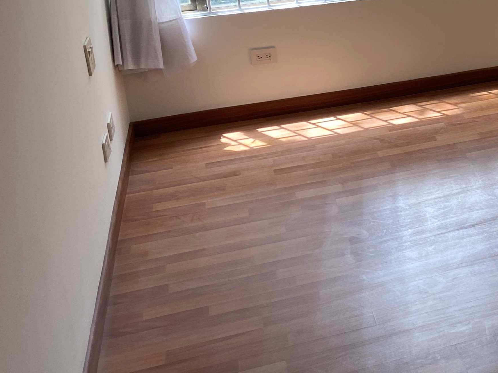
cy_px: 42
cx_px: 564
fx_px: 863
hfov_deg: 28.8
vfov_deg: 23.8
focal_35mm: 60
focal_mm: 4.25
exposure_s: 1/120
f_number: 1.8
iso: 64
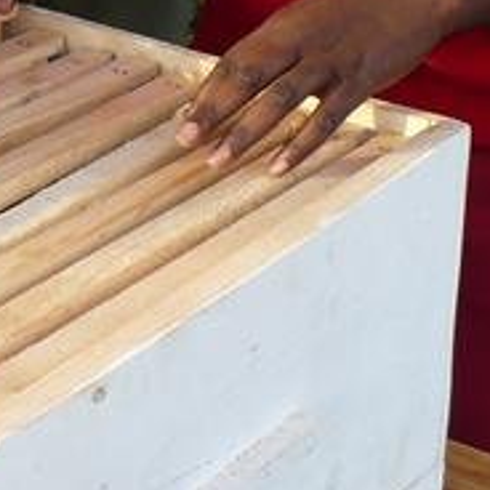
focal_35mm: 142
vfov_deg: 11.6
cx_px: -336
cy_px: -298
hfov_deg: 11.6
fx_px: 2274
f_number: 2.8
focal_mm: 6.1
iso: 100
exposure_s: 1/200
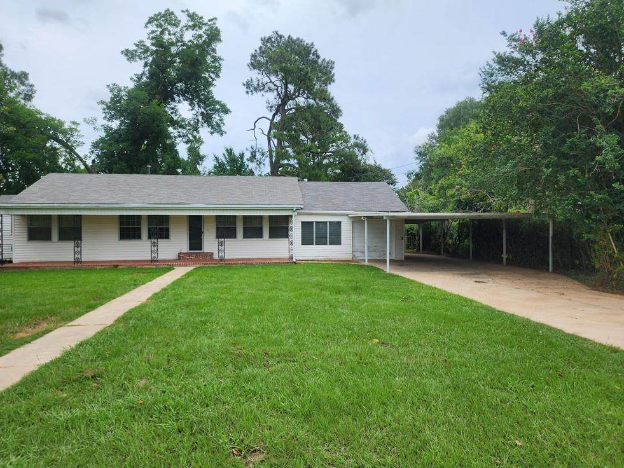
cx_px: 317
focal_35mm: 24
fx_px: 433
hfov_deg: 71.6
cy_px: 235
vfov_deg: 56.8
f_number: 1.8
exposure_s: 1/694
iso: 12
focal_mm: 6.4
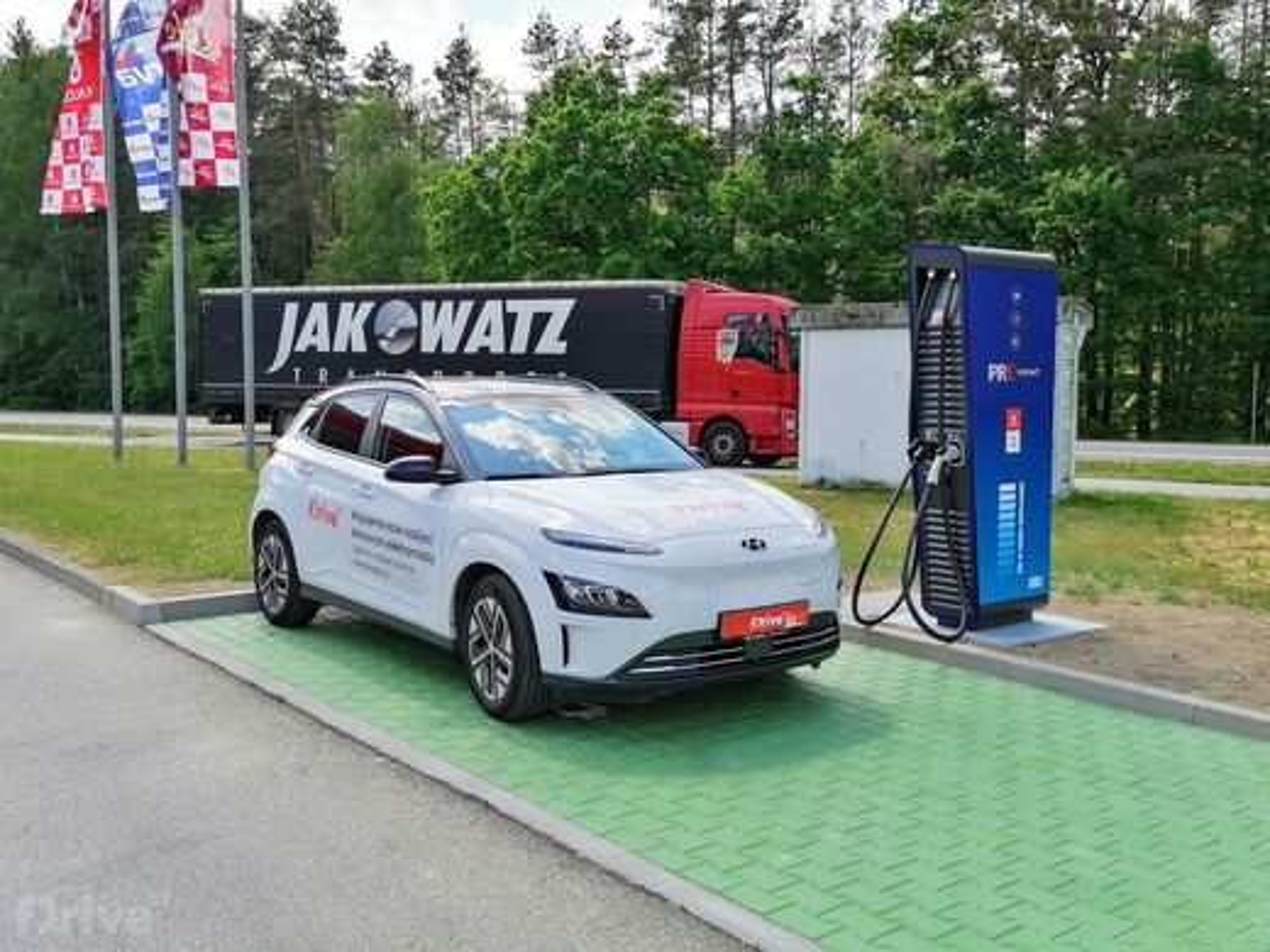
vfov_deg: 41.8
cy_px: 476
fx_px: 1247
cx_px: 635
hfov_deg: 54.0
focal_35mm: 34
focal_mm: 5.3
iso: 50
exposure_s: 1/1164
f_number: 1.8
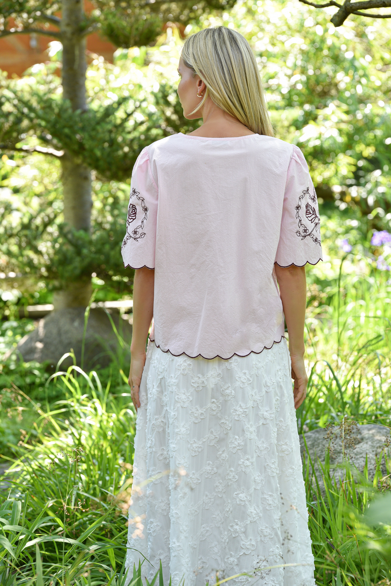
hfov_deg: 10.6
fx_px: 2116
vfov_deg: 15.8
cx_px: 196
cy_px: 293
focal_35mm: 130
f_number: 7.1
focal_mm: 130
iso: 400
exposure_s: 1/200
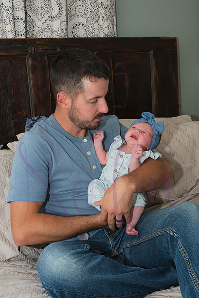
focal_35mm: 44
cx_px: 100
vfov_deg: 44.5
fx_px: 365
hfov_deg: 30.5
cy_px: 149
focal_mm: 44
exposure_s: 1/320
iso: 800
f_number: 14
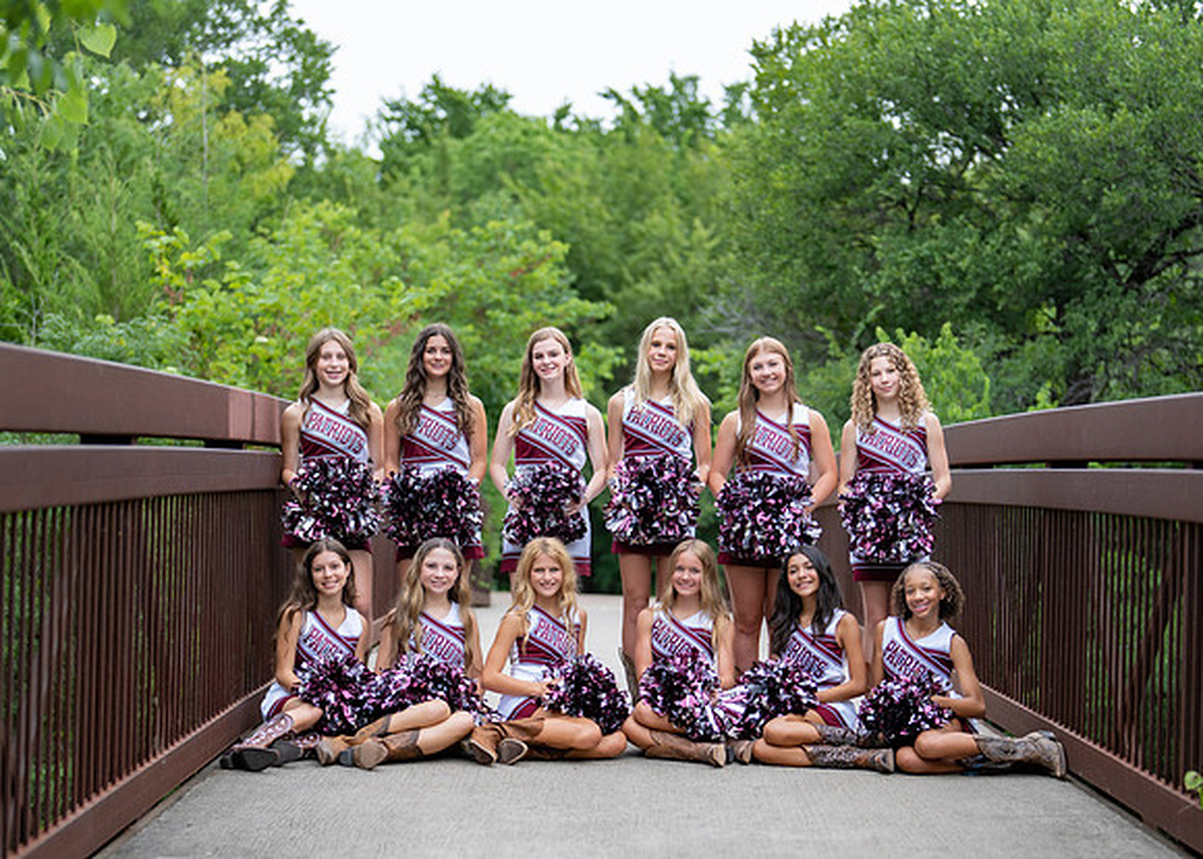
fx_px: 2332
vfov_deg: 20.8
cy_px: 551
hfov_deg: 28.9
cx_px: 657
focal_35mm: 68
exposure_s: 1/800
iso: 100
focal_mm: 50
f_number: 1.4
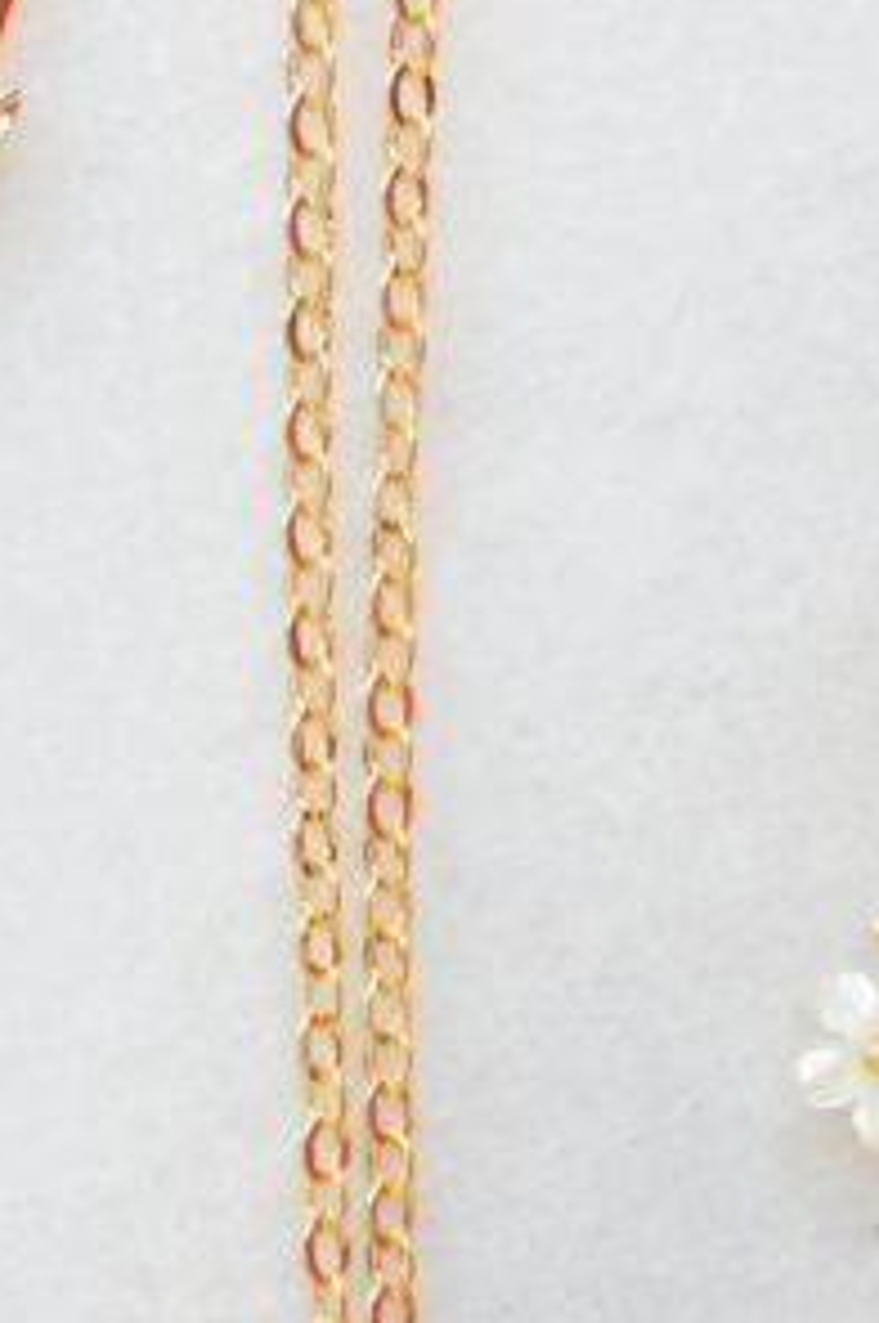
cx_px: 482
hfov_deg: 9.4
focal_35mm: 146
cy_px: 901
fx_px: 5359
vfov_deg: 14.0
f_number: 5
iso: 400
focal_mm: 28
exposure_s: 1/100
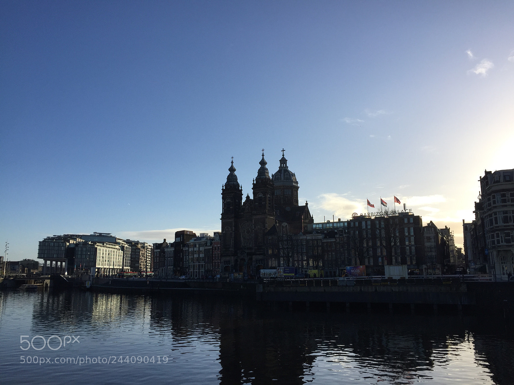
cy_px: 192
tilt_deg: +10.7
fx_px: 431
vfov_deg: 48.2
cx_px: 257
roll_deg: -0.2
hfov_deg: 61.7
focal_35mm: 29
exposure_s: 1/2639
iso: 32
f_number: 2.2
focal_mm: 4.15
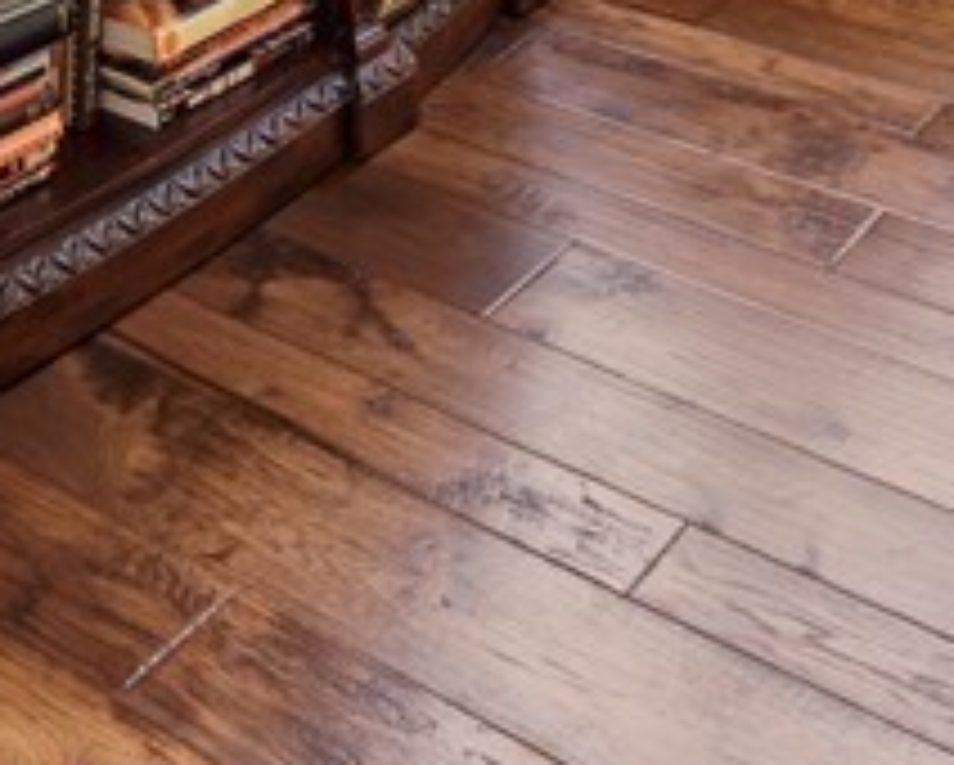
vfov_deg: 16.2
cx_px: 268
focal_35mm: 72
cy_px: -781
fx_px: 2035
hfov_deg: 26.1
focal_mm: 15
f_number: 9
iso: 320
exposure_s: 2
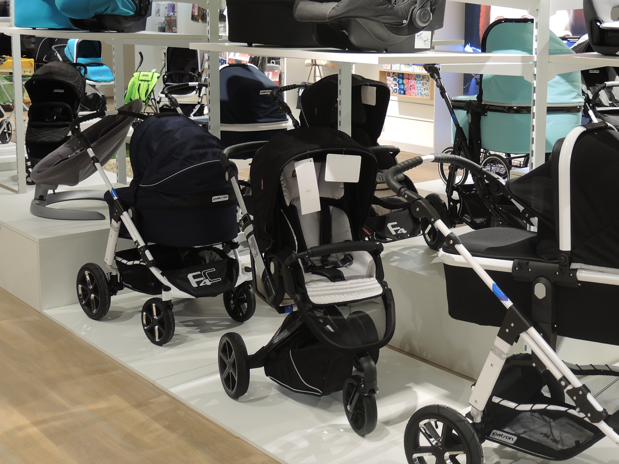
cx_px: 441
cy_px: 147
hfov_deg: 38.2
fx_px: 876
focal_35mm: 49
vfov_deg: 29.4
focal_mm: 6.5
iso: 80
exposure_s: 1/30
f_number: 2
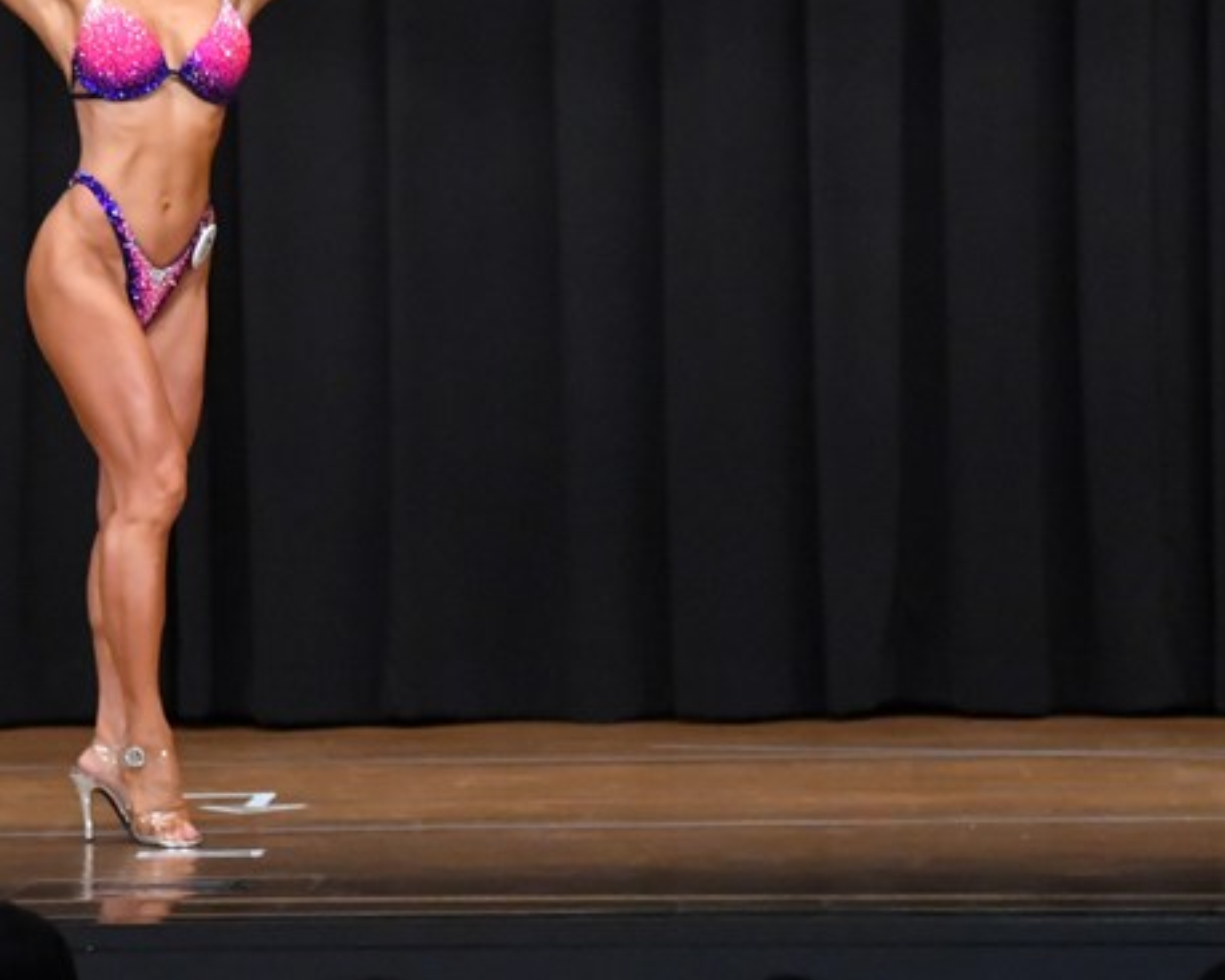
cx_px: 346
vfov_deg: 4.8
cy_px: 409
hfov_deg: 6.0
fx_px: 11599
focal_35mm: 320
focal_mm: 135
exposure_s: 1/400
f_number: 5.6
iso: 8000
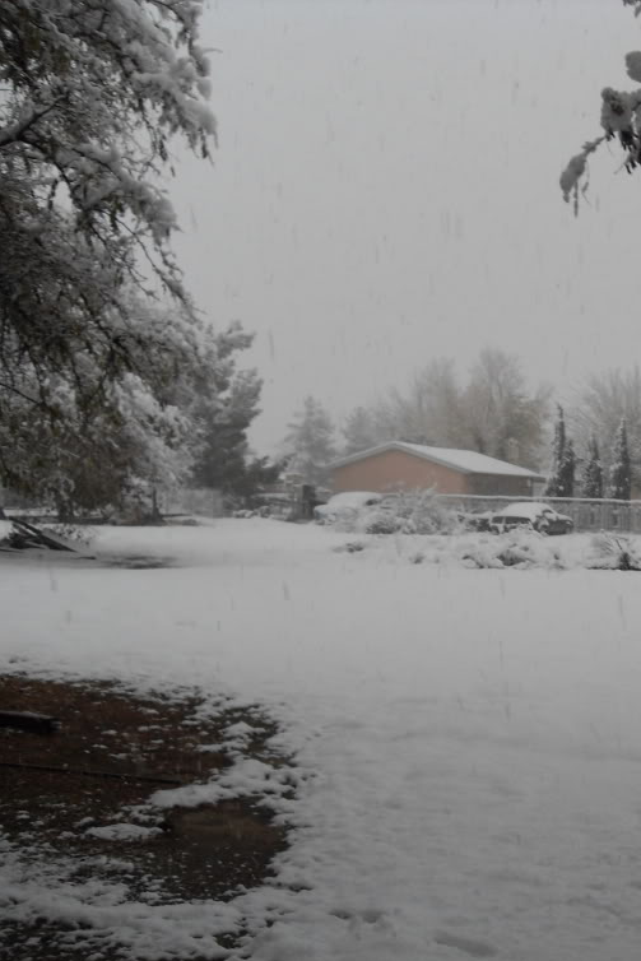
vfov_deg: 41.1
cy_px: 488
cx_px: 610
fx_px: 1281
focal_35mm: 48
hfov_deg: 26.8
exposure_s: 1/90
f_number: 7
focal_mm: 6.3
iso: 80
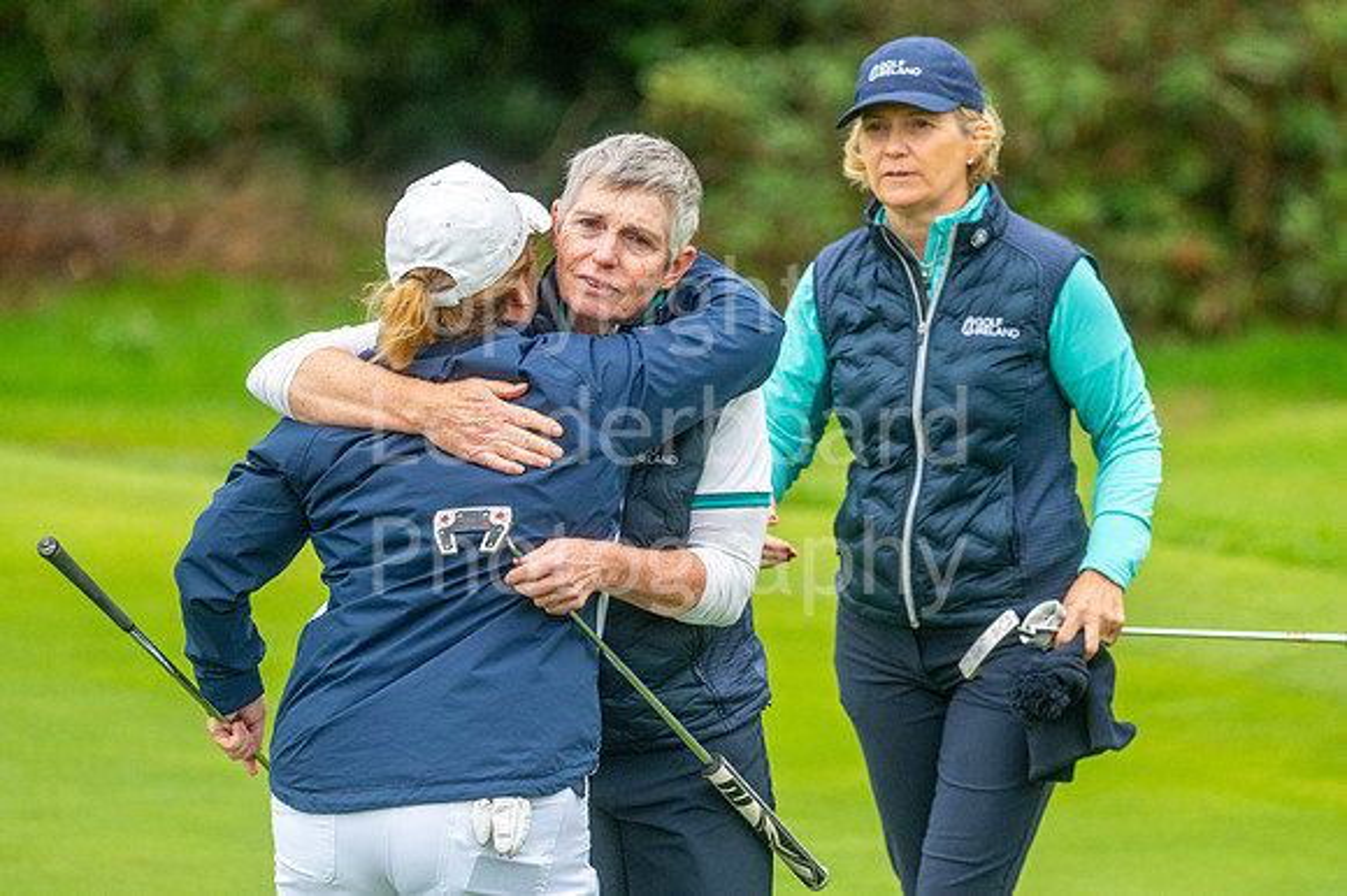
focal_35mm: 450
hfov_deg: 4.6
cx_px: 674
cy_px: 448
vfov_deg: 3.1
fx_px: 16827
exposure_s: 1/2000
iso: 800
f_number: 4
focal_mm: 300
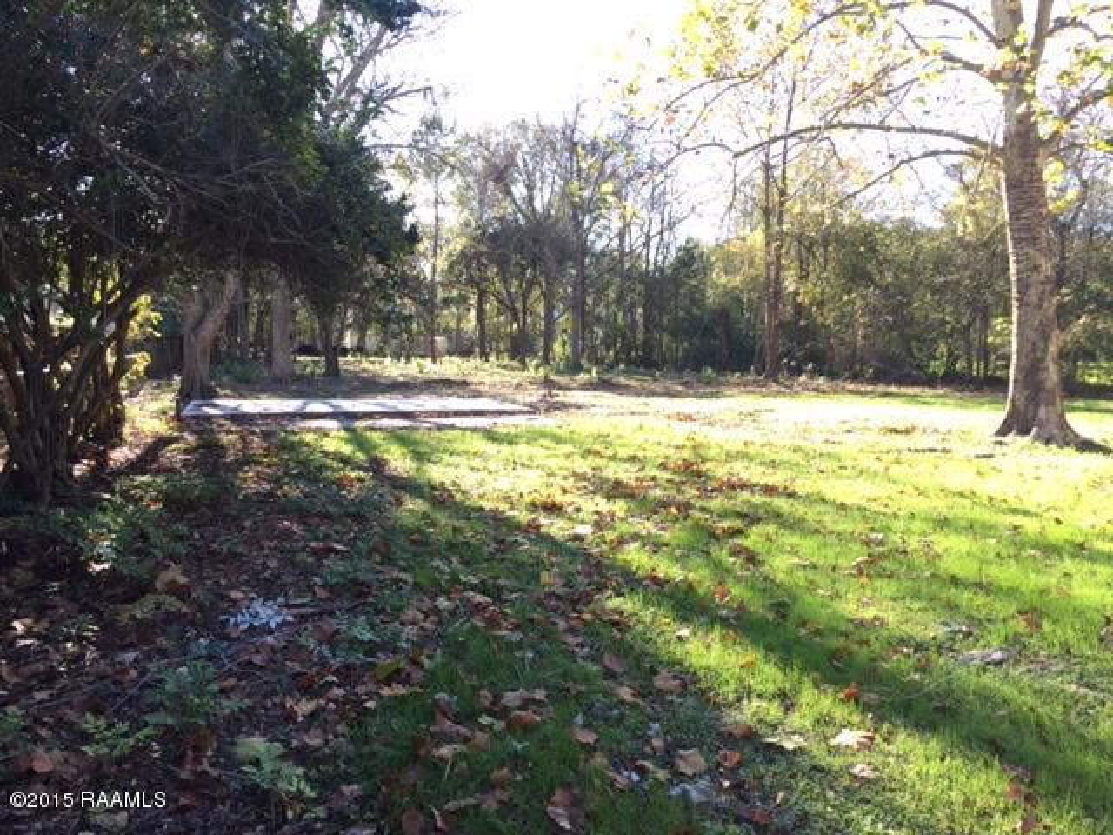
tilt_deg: -4.8
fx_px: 932
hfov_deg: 61.7
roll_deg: -1.8
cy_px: 418
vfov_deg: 48.2
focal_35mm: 29
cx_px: 556
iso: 32
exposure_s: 1/143
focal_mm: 4.15
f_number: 2.2
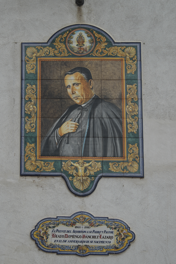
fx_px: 609
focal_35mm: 83
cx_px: 88
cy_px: 132
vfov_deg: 24.5
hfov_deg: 16.5
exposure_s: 1/160
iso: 200
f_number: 11
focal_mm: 55
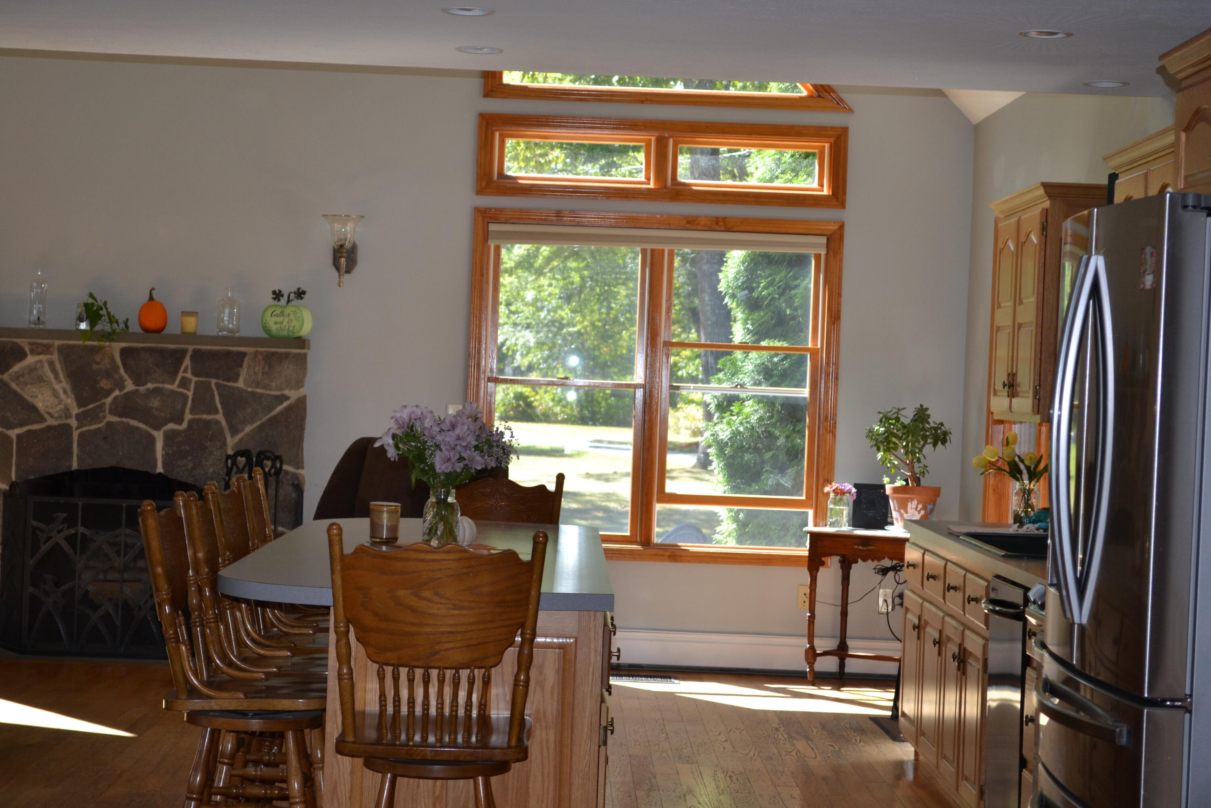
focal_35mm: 72
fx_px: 2422
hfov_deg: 28.1
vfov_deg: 18.9
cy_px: 404
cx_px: 606
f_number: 5.3
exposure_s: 1/125
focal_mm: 48
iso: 400
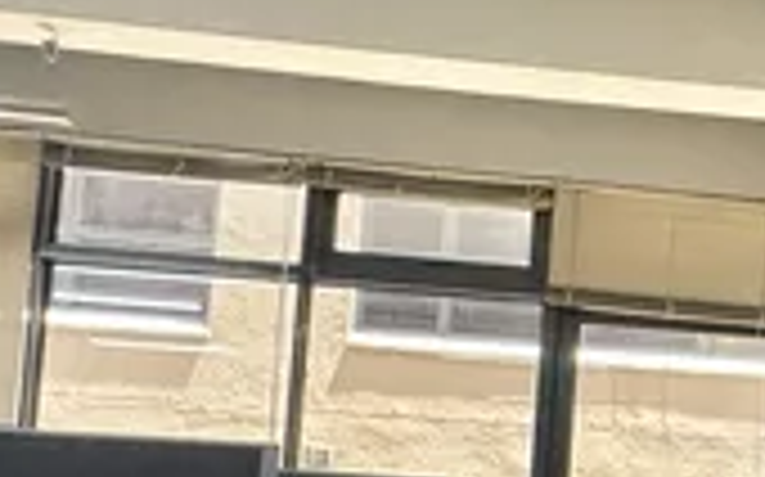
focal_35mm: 70
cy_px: 468
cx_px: 1058
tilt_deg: +5.2
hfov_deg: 24.6
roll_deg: -3.5
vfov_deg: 18.1
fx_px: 1458
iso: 160
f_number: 2.2
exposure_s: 1/50
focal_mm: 2.22
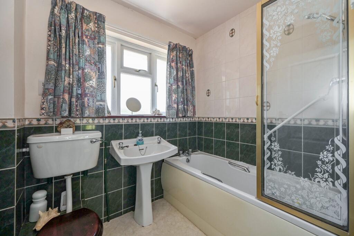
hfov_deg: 104.3
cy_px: 118
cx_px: 177
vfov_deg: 81.2
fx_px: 138
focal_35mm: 14
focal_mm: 14
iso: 400
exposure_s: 1/50
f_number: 8
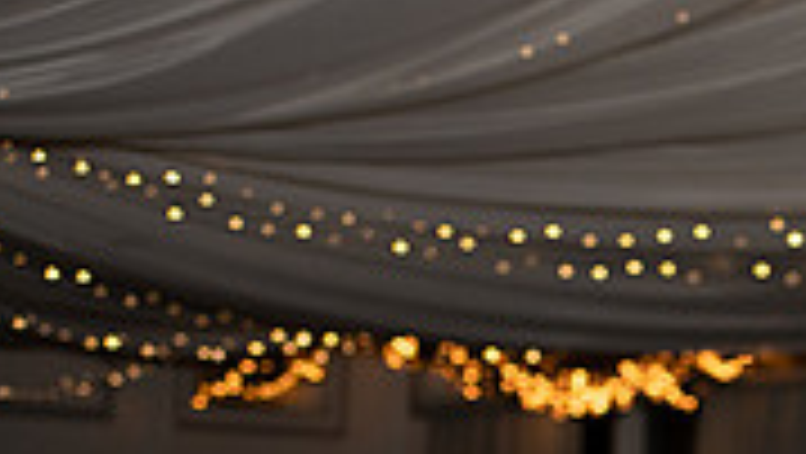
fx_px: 7272
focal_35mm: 340
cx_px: 1207
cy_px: 753
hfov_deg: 6.3
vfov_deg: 3.6
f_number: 2.8
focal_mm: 100
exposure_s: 1/160
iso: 400
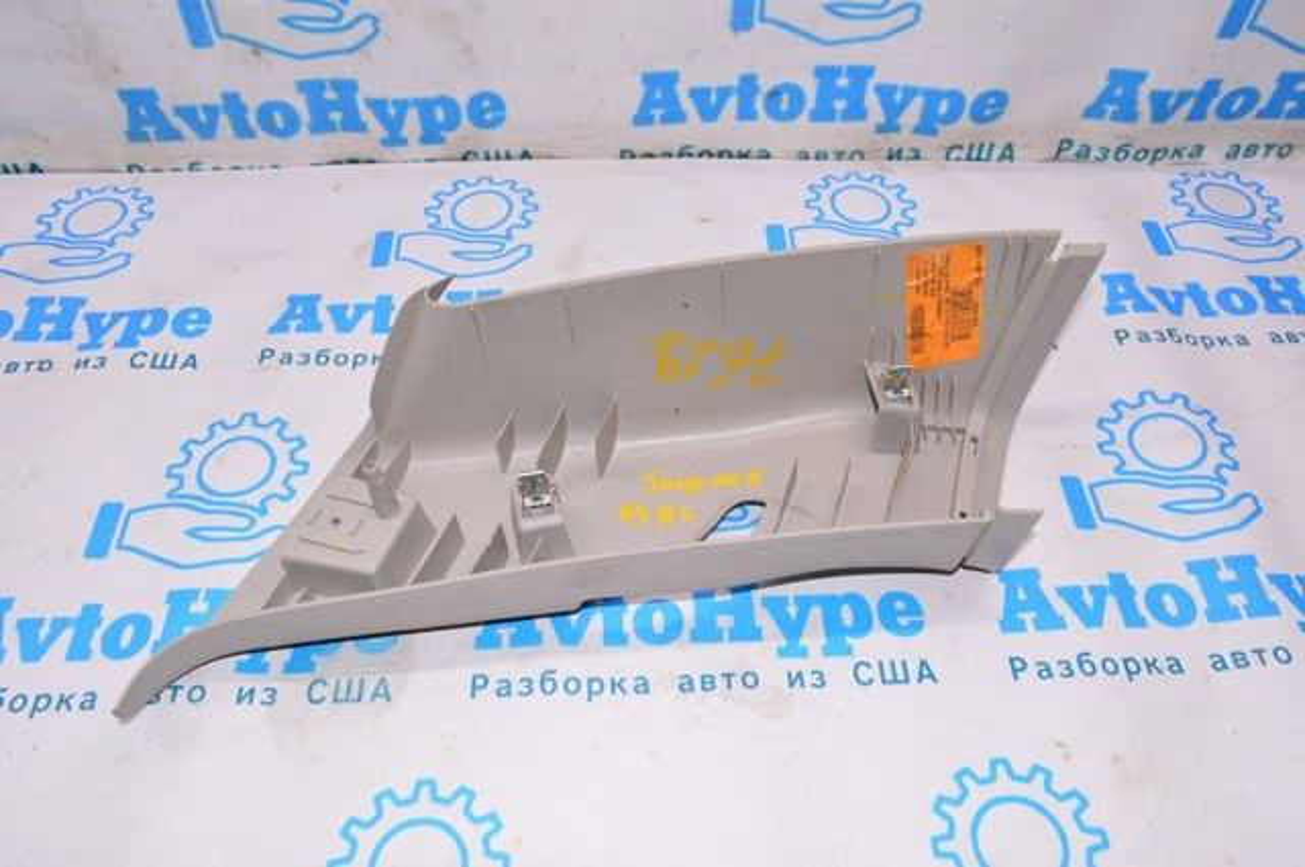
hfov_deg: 62.0
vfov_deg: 43.5
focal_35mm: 30
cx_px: 652
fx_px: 1086
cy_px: 434
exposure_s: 1/160
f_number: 8
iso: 1600
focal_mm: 20
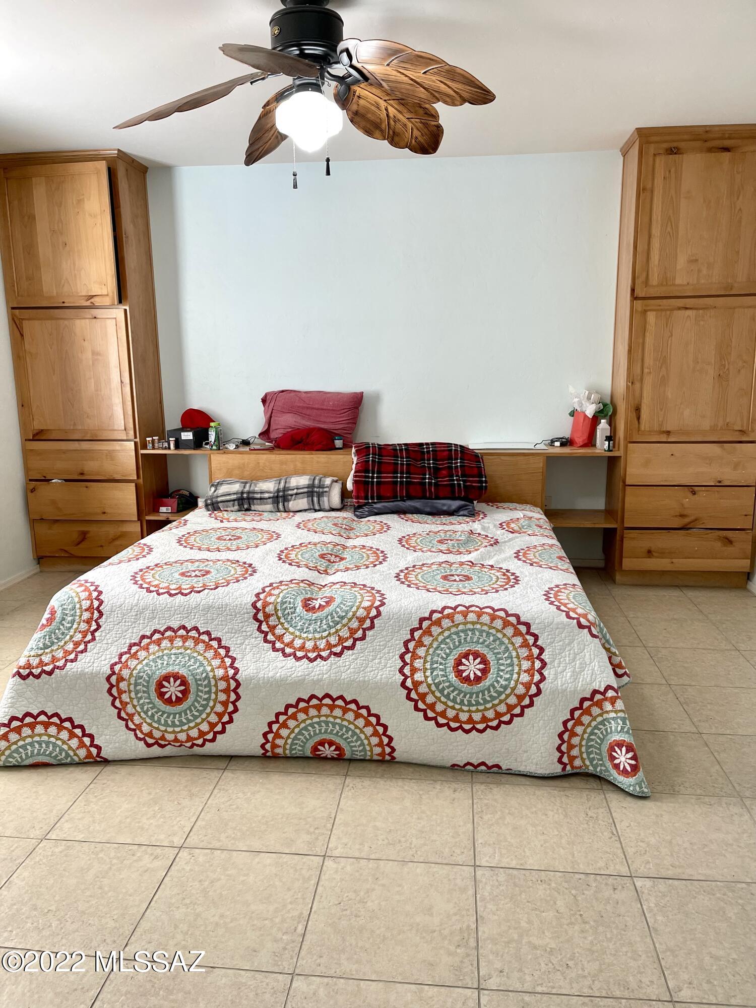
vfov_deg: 67.3
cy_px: 504
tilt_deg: -10.2
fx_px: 757
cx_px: 378
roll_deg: -0.3
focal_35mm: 26
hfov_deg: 53.1
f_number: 1.6
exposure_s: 1/120
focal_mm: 5.1
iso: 80
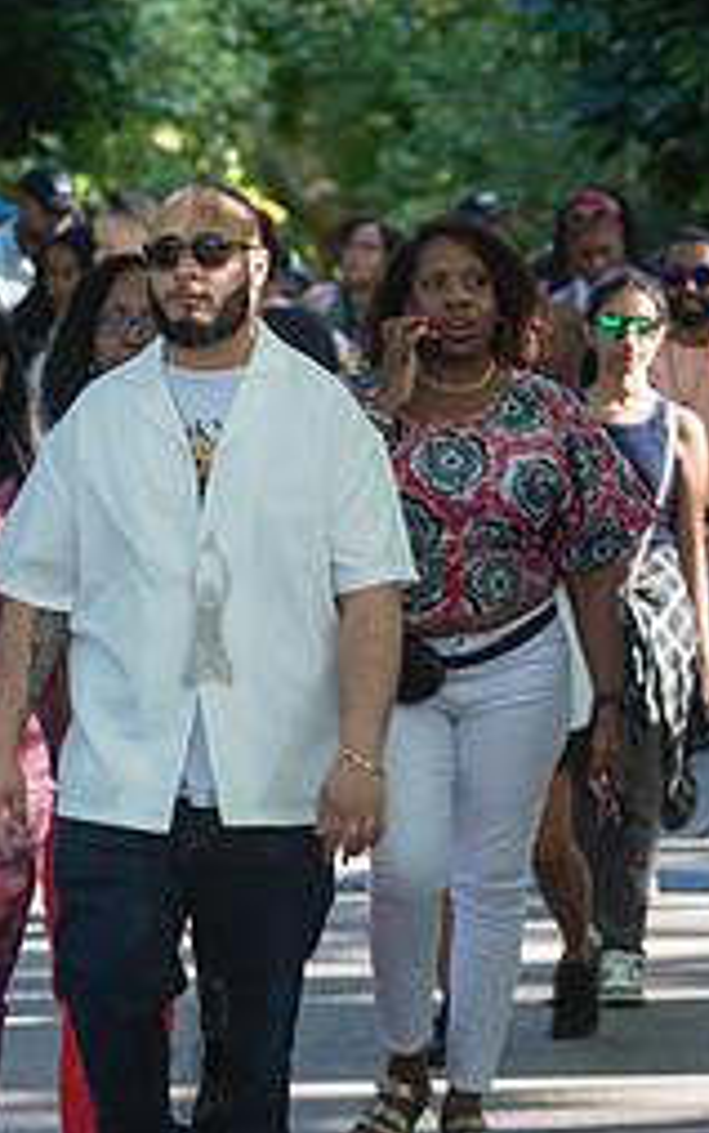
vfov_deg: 7.5
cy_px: 609
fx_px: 8616
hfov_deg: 4.7
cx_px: 205
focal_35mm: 279
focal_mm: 120
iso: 400
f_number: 4.5
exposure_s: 1/125
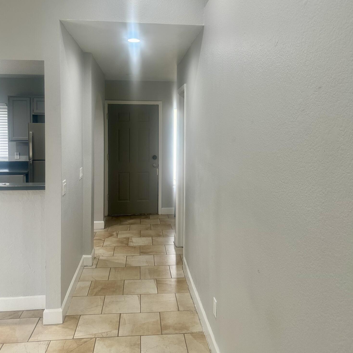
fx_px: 335
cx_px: 176
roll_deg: -0.8
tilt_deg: -2.4
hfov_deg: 55.6
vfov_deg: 55.3
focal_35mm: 29
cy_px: 147
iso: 160
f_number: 1.78
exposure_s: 1/120
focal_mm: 6.86
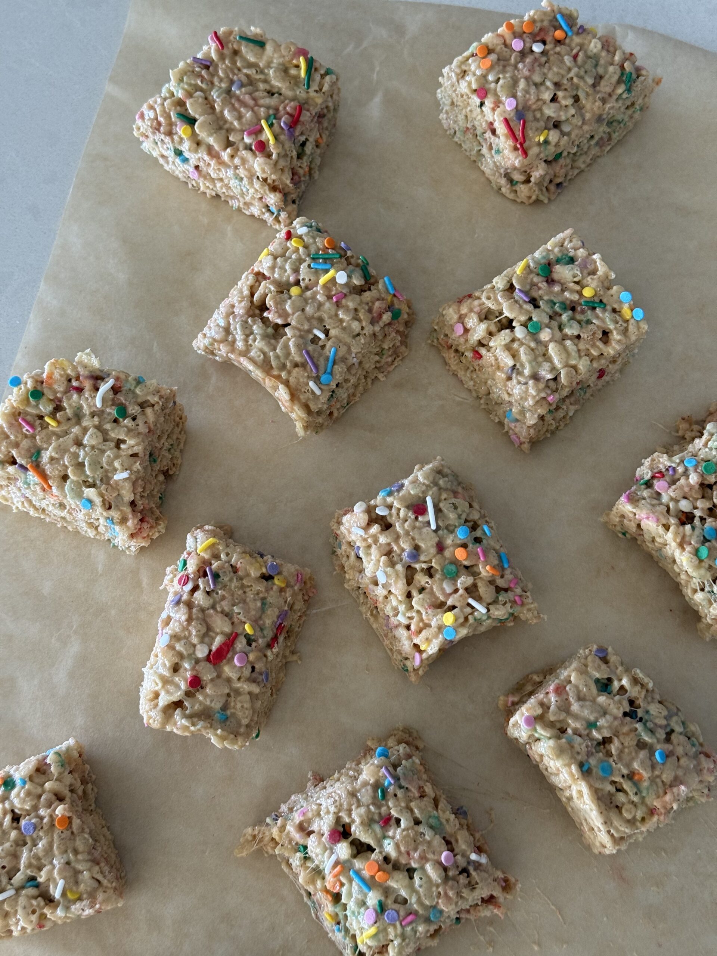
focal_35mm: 48
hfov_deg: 30.3
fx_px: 1326
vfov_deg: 39.7
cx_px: 358
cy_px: 478
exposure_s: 1/121
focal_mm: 6.76
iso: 80
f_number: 1.78
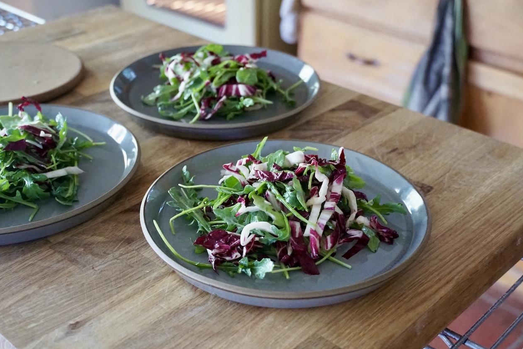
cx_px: 259
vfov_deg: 26.7
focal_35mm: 51
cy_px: 177
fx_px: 734
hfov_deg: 39.2
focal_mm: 33
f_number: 4.5
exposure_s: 1/100
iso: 6400
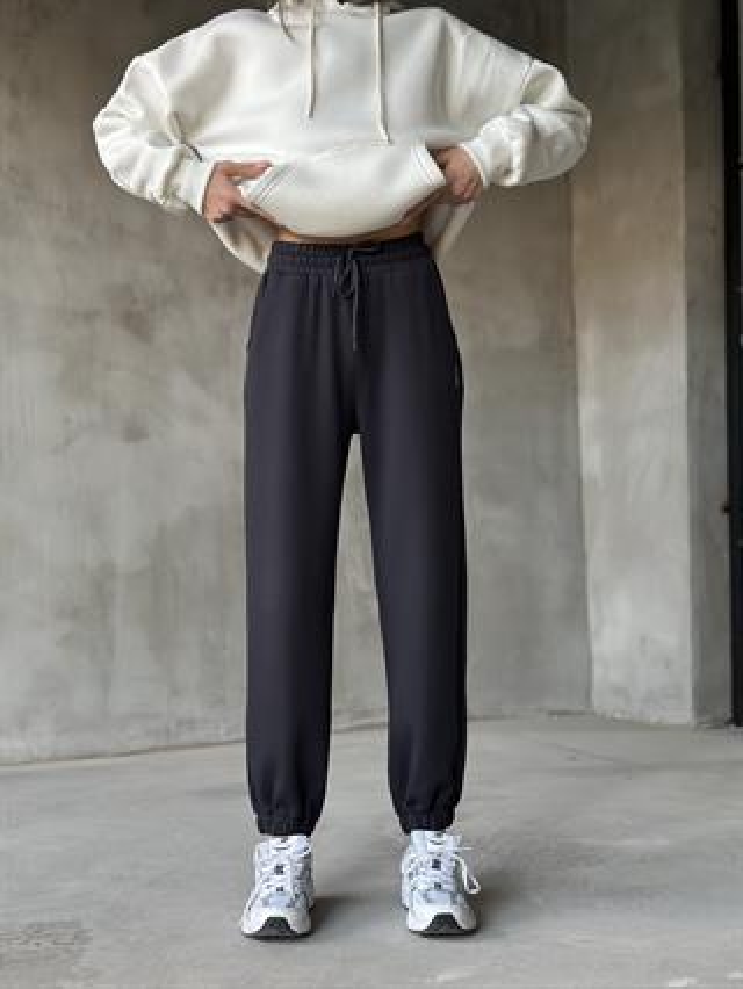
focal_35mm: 48
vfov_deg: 39.6
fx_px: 1372
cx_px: 372
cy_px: 494
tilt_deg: +1.7
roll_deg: +0.4
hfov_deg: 30.3
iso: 320
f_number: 1.78
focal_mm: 6.86
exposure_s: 1/60
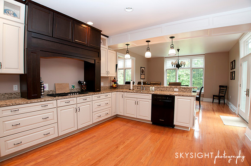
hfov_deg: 100.5
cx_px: 126
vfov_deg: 77.2
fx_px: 104
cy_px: 83
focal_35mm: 15
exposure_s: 1/25
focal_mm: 10
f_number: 4.5
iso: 200
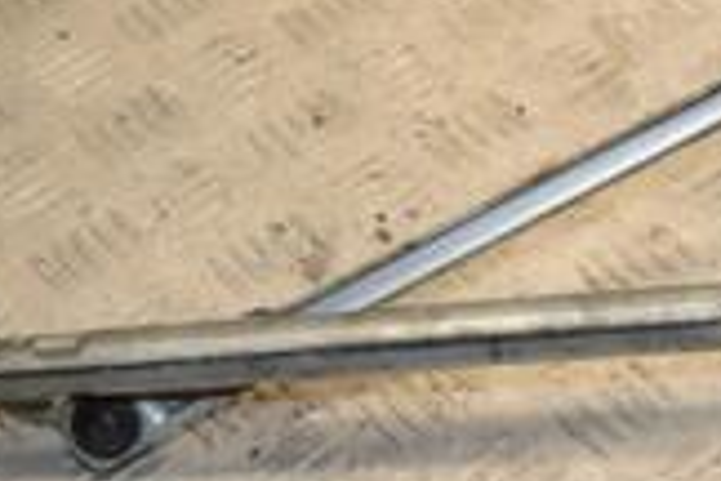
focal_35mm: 117
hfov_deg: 16.7
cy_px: 294
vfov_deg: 11.7
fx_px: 2340
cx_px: 877
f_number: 9
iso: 800
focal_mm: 21
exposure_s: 1/200
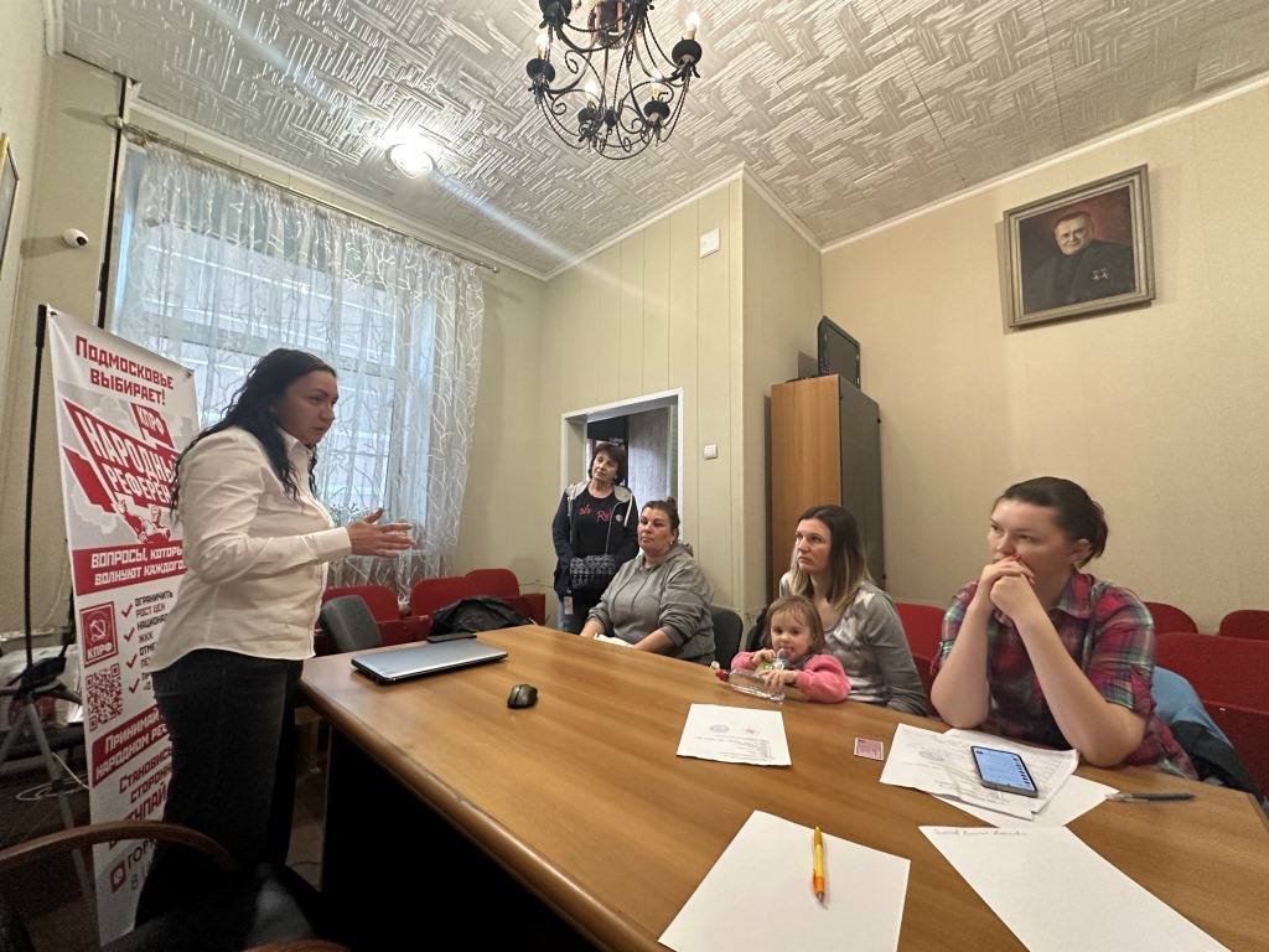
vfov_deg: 85.7
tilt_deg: +6.2
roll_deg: -0.9
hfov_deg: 102.1
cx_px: 634
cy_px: 476
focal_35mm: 14
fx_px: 513
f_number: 2.2
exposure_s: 1/50
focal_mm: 2.22
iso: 400
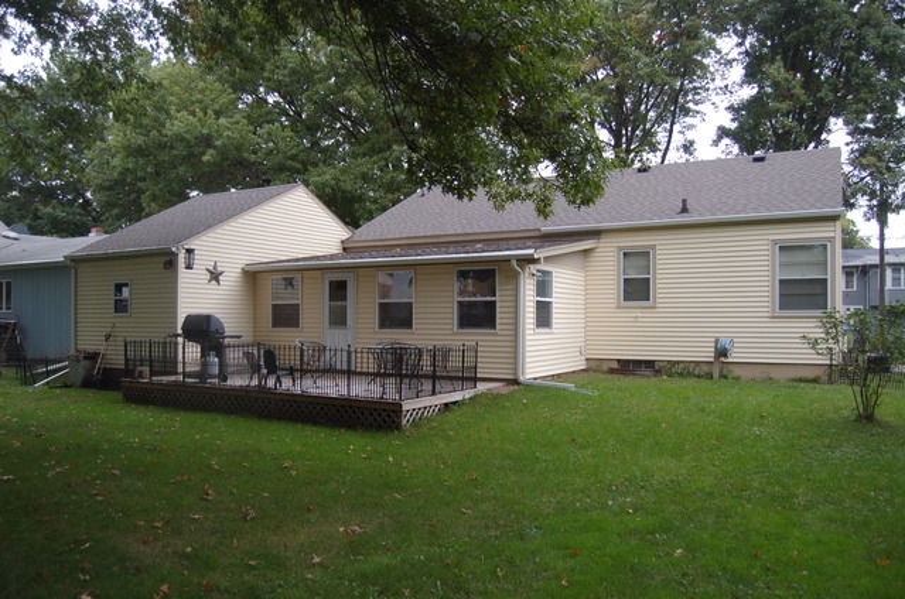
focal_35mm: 27
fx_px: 677
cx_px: 452
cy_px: 300
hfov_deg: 67.5
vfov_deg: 47.7
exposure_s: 1/200
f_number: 3.5
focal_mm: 18
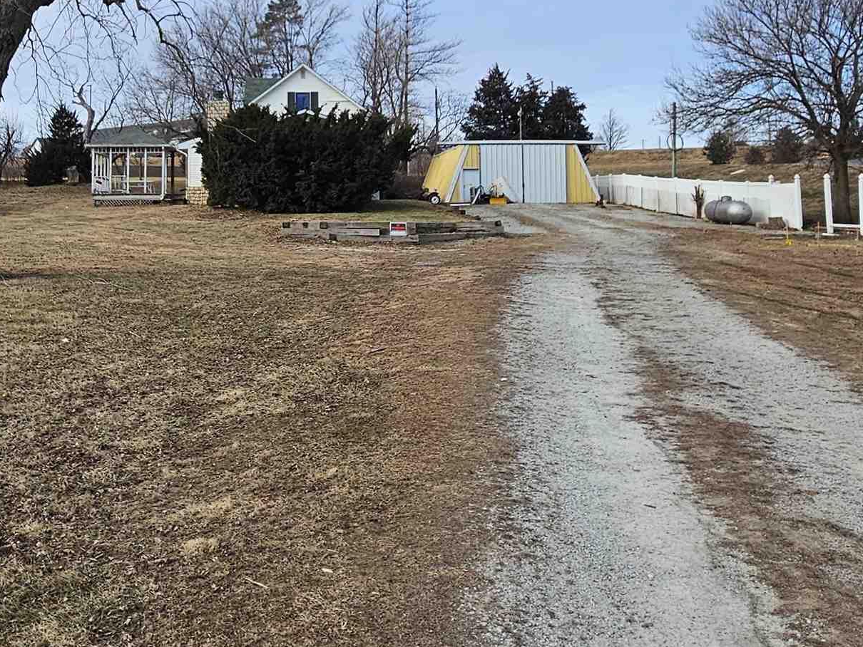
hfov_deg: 53.7
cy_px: 153
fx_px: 823
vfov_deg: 41.5
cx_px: 258
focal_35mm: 33
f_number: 2.2
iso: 50
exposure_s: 1/2116
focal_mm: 2.2
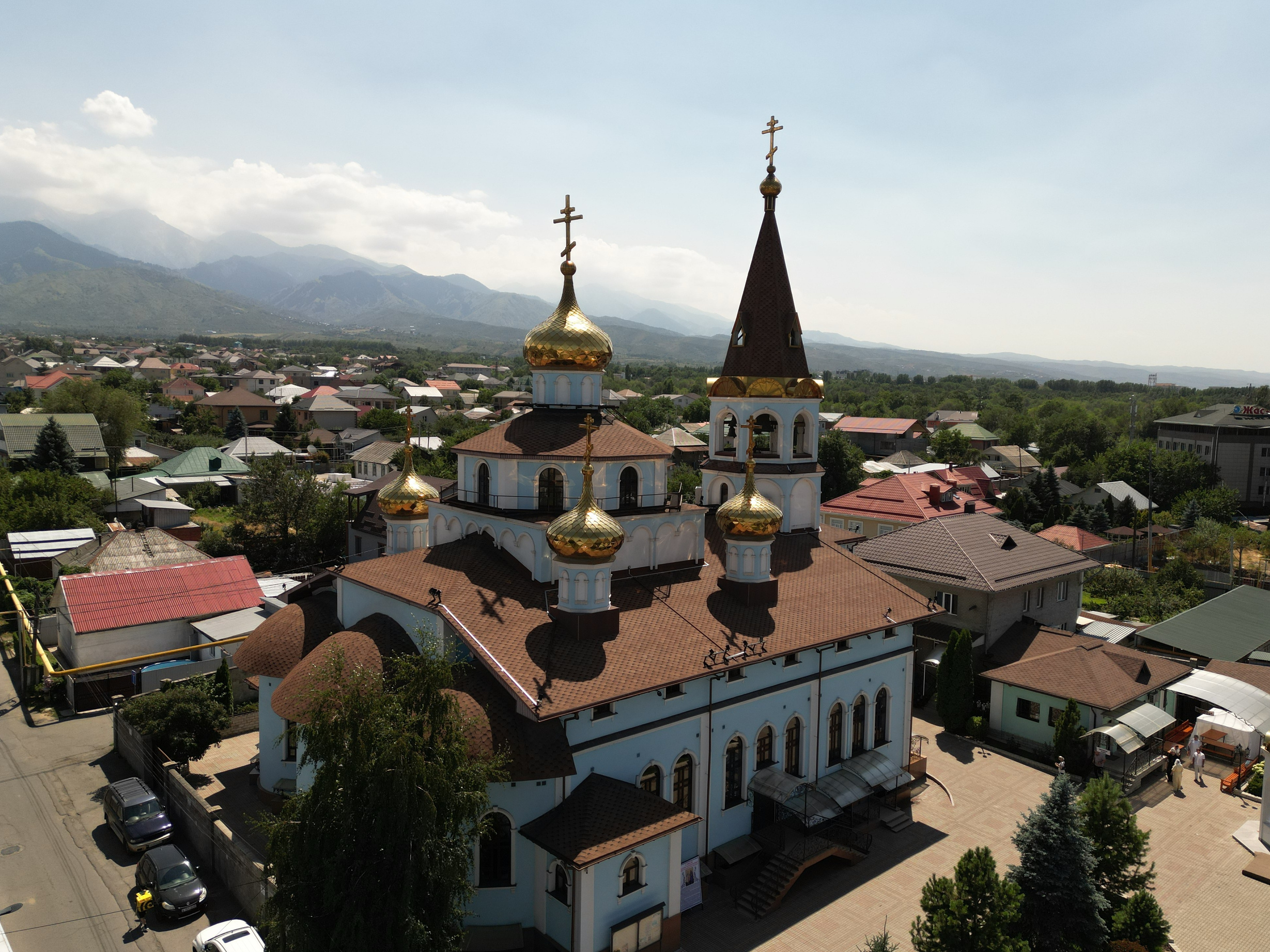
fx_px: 917
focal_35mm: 25
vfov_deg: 54.9
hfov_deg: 69.4
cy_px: 485
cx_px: 660
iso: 100
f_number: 1.7
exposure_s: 1/3200
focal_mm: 6.72
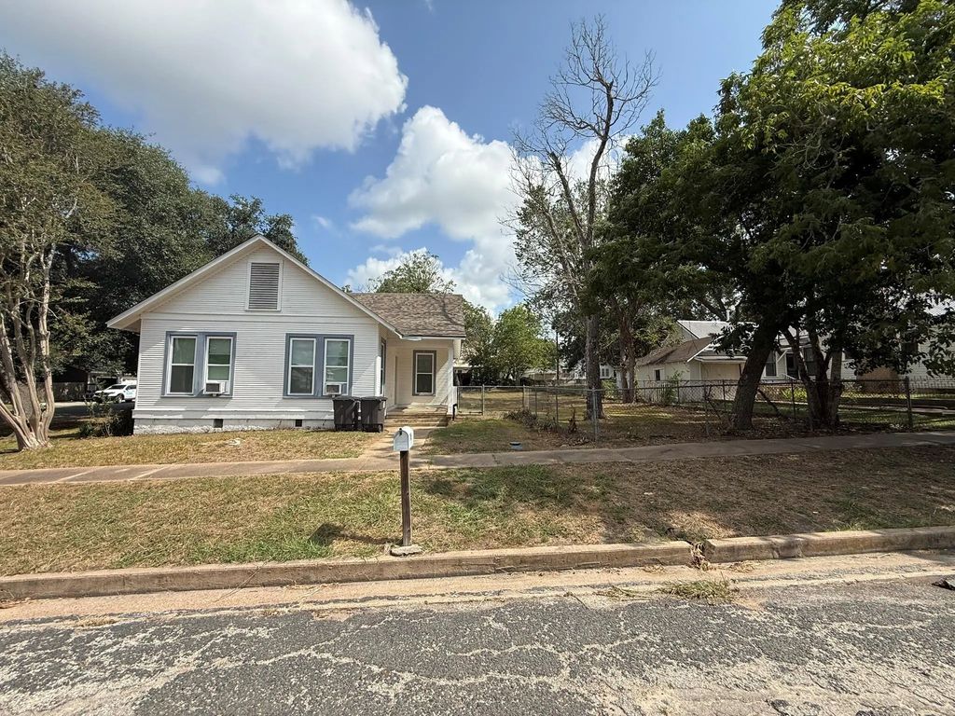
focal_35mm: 14
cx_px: 478
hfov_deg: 102.1
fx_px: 386
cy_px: 358
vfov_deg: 85.7
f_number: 2.2
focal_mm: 2.22
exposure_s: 1/1795
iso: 50
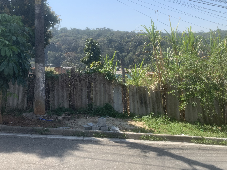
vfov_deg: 40.4
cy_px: 64
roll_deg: +2.3
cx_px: 92
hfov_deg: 52.3
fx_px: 230
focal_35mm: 35
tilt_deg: -0.8
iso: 25
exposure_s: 1/1748
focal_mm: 4.25
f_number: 1.8
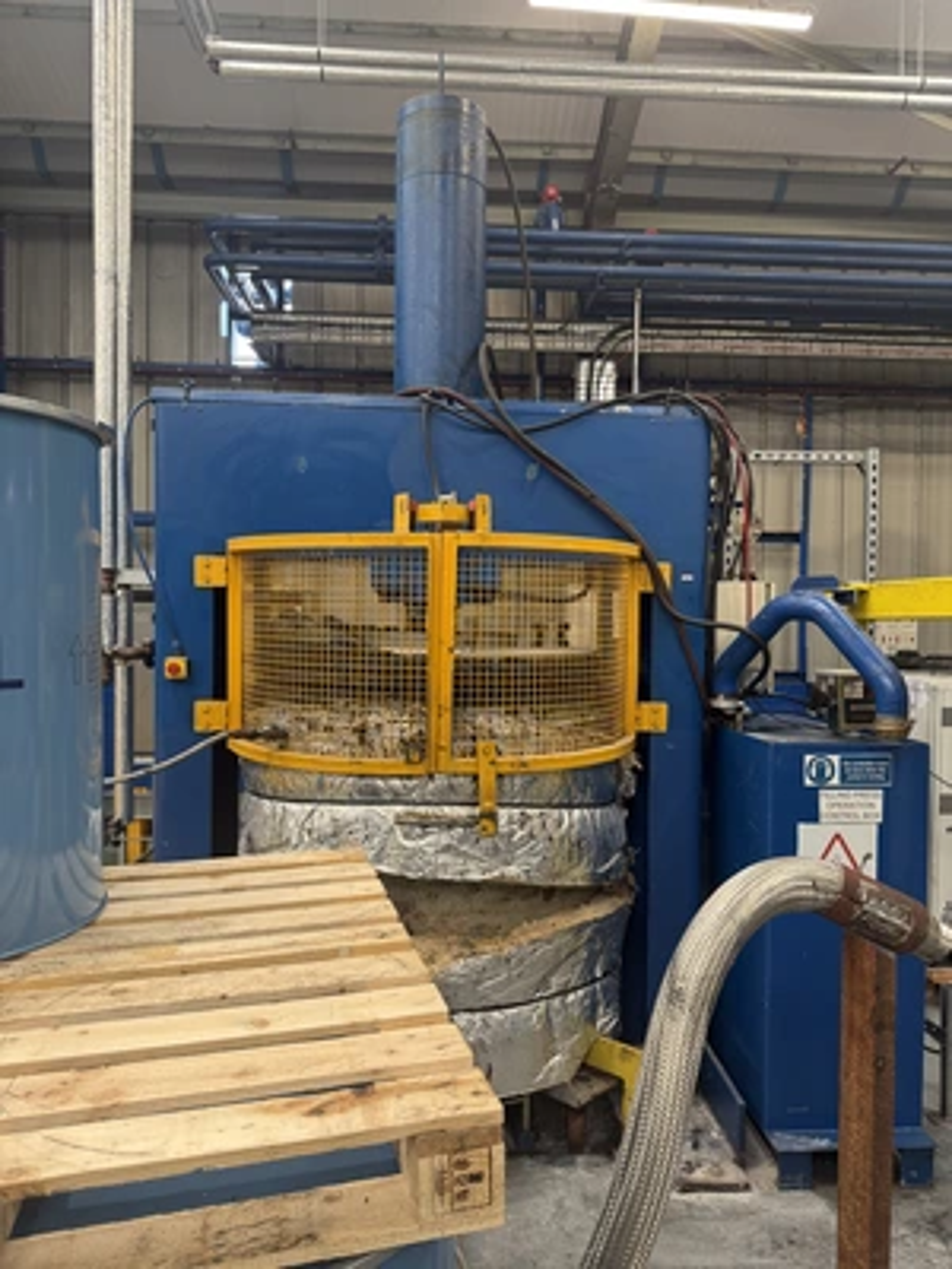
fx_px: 880
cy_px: 634
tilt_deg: +0.0
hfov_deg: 56.8
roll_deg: -1.0
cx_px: 476
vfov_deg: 71.6
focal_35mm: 24
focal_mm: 6.76
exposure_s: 1/121
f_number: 1.78
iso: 160
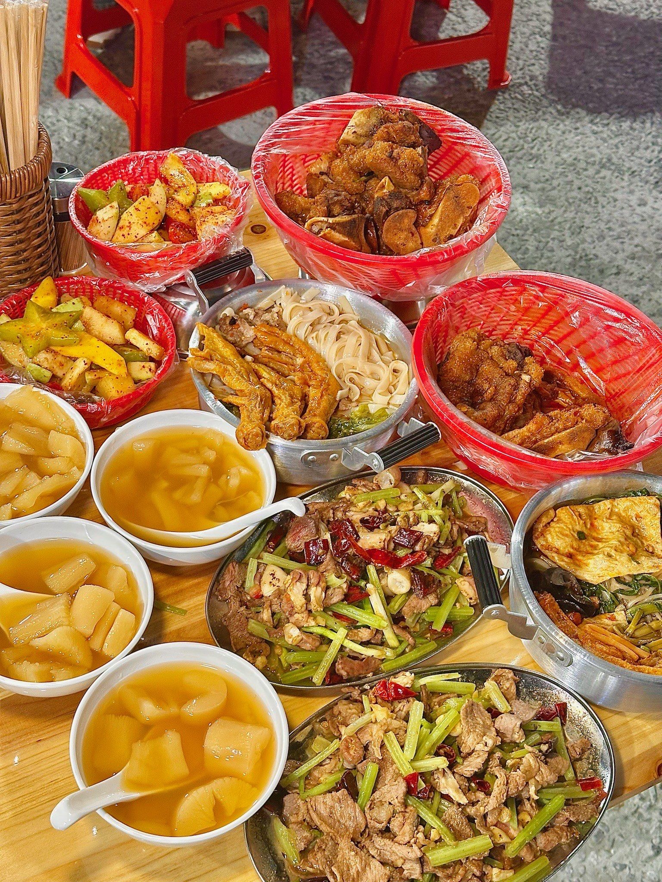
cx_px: 331
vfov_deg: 39.7
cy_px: 441
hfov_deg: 30.3
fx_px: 1224
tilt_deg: -48.7
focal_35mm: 48
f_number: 1.78
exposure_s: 1/50
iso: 125
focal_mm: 6.86
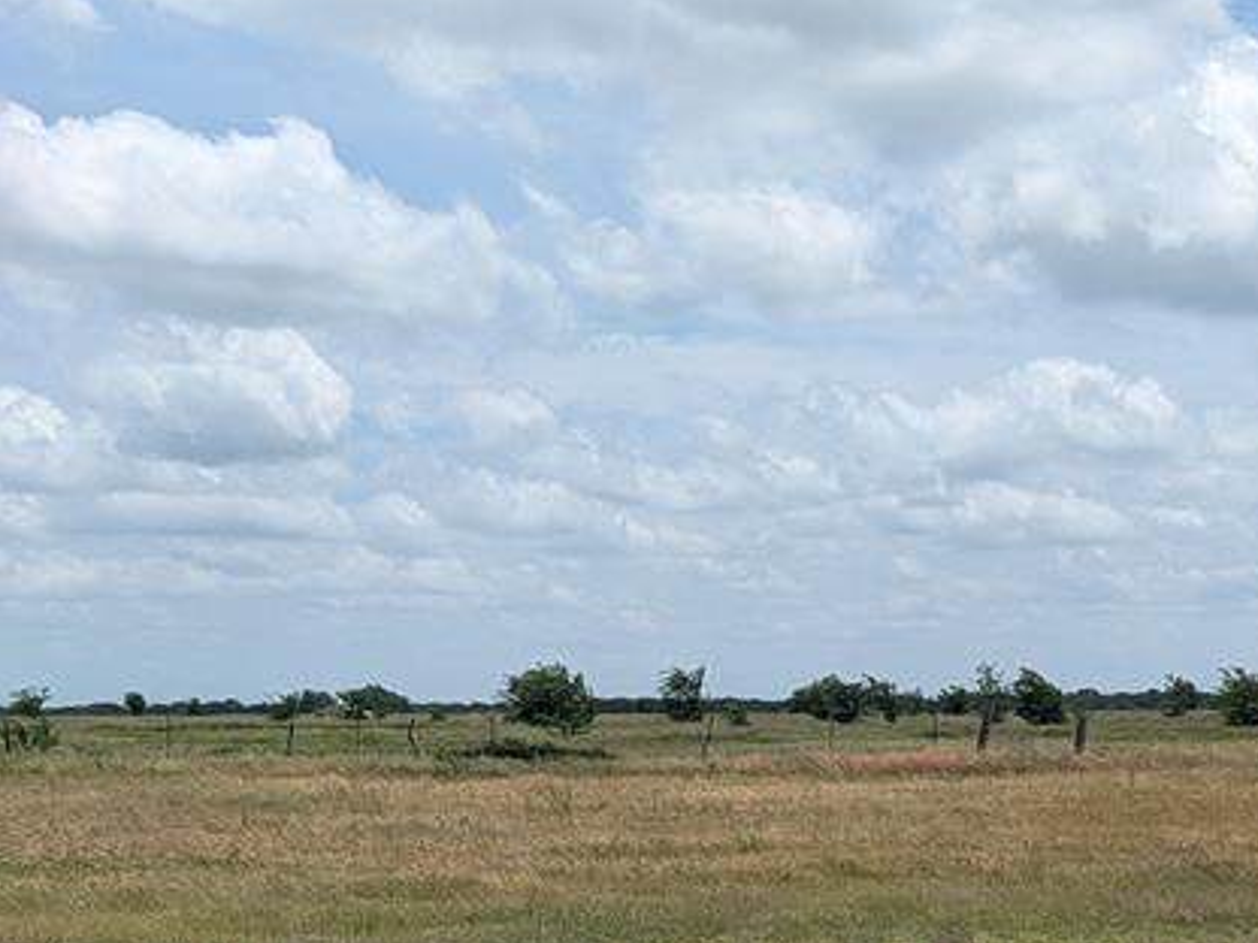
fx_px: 2144
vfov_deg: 24.3
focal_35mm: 59
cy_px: 792
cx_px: 862
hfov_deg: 32.4
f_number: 1.68
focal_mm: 6.9
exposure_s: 1/1517
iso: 22
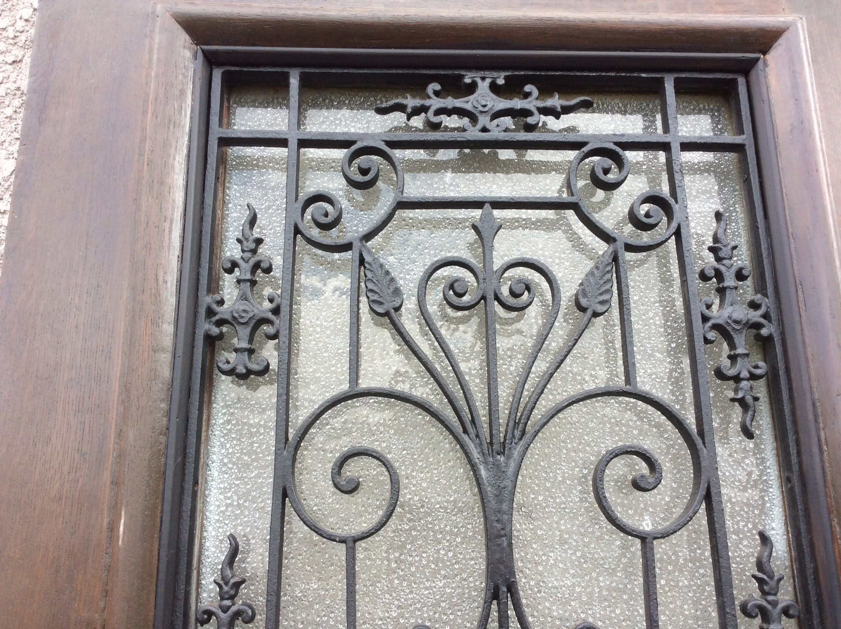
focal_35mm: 32
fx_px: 776
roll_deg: +1.6
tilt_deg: +7.9
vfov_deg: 44.1
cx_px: 420
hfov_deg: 56.9
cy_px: 314
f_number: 2.4
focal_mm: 3.3
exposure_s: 1/190
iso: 32
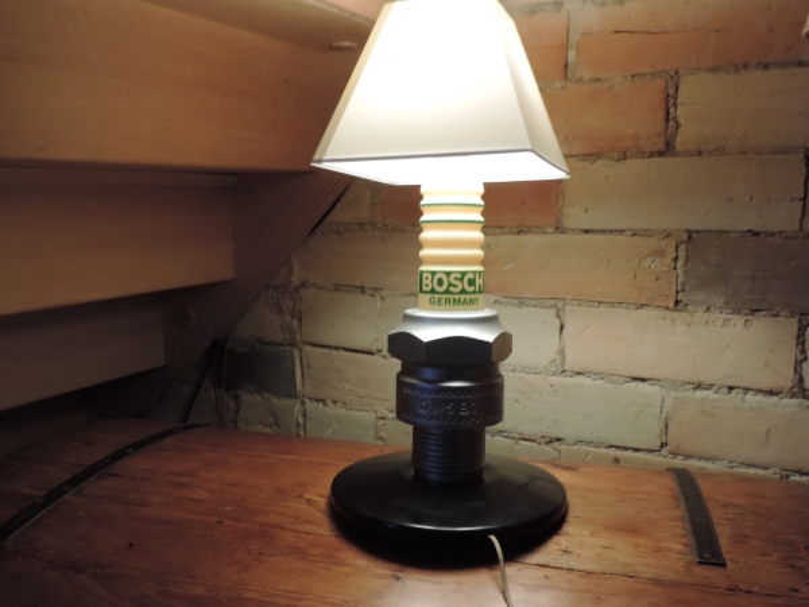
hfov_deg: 60.0
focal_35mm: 30
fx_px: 701
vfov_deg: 46.8
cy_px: 304
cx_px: 404
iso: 400
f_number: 3.1
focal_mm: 5.3
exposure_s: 1/20
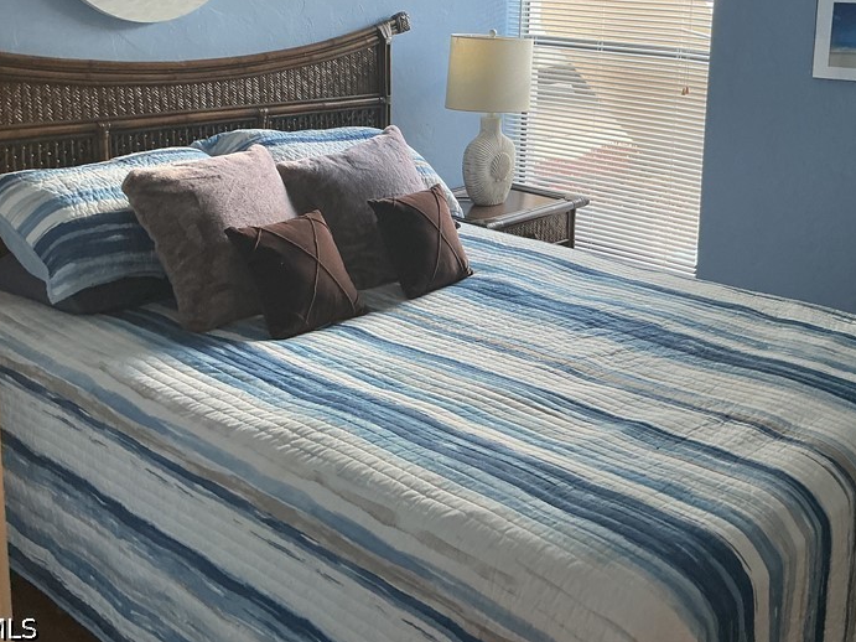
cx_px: 555
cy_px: 174
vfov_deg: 33.0
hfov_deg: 43.4
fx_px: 1063
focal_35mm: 43
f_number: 1.8
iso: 80
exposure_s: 1/60
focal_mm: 3
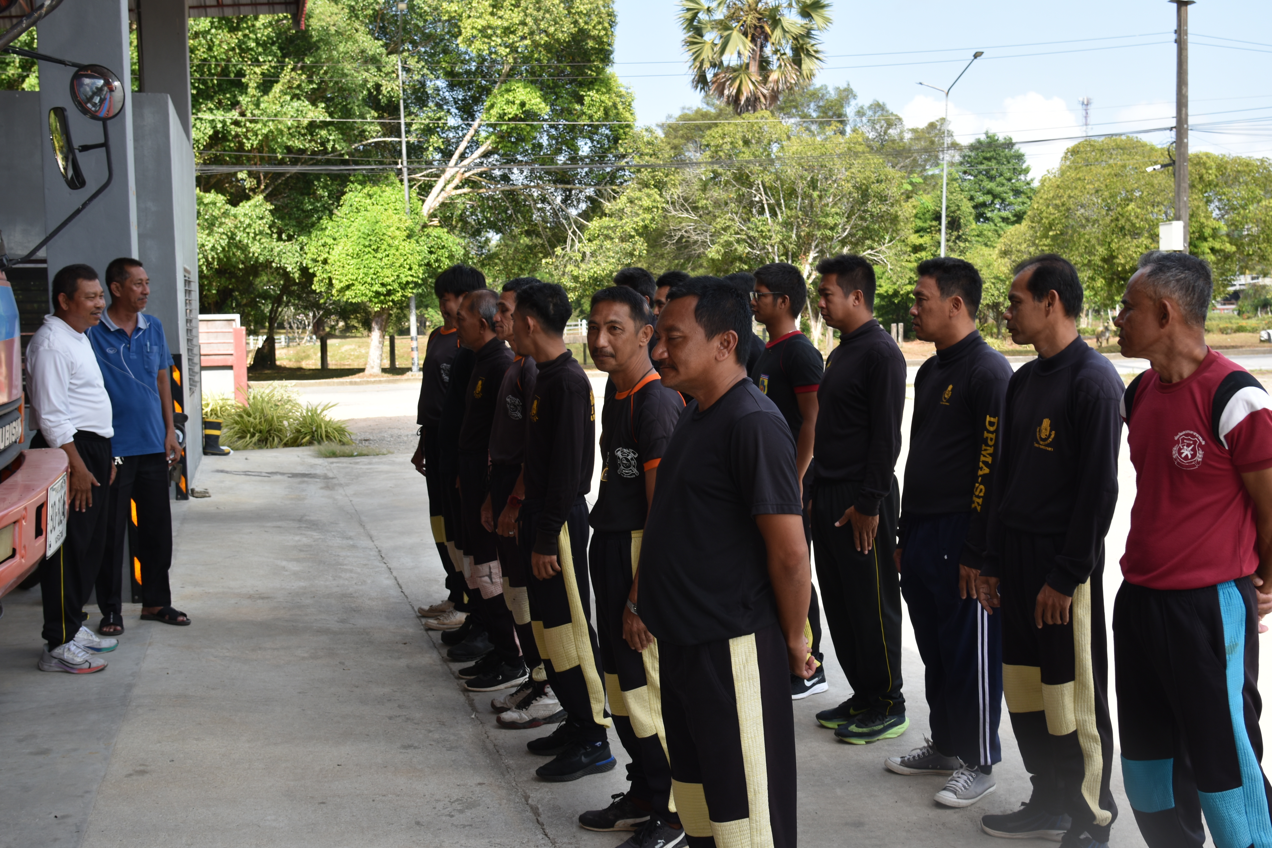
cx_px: 636
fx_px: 1272
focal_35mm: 36
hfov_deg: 53.1
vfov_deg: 36.9
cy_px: 424
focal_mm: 24
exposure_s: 1/125
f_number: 5.6
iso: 100
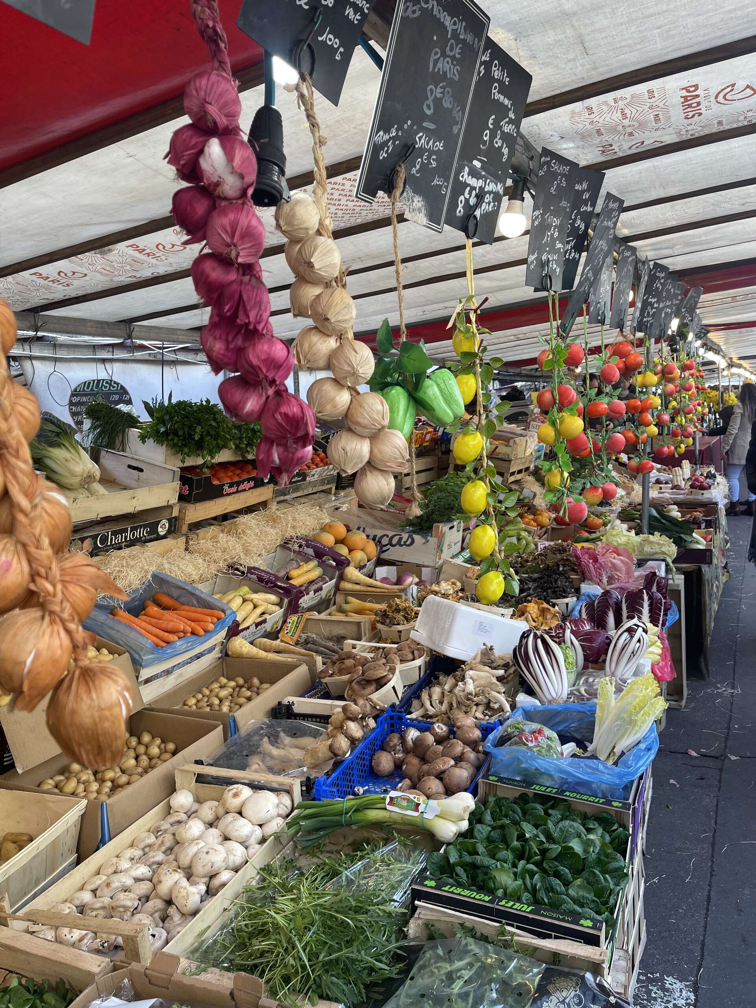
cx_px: 378
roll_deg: +4.4
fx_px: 728
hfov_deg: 54.9
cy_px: 504
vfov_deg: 69.4
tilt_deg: -5.6
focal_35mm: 25
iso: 32
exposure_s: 1/144
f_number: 1.6
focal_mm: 5.1
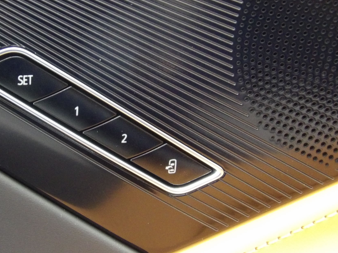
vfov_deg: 11.1
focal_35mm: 133
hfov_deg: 14.8
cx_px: 113
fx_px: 1298
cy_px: 131
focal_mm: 15.3
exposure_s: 1/24
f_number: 4.1
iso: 800
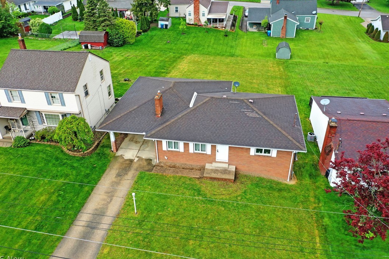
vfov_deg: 44.9
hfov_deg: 63.7
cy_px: 131
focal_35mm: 29
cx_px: 188
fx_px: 313
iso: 100
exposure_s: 1/160
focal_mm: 10.26
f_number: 4.5
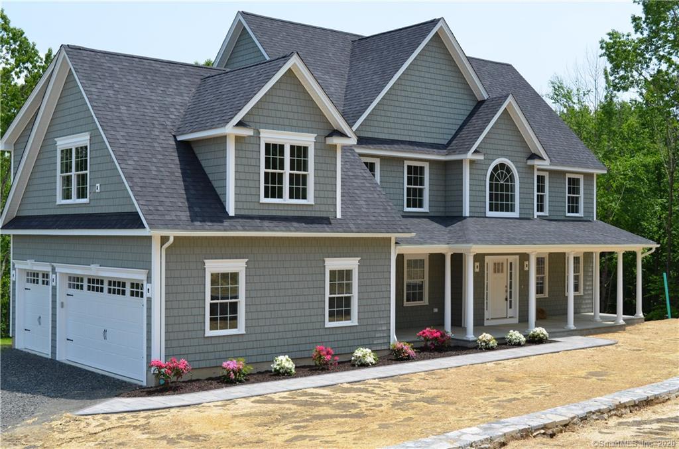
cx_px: 340
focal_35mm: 48
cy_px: 224
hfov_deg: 41.2
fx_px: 903
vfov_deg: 27.9
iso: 100
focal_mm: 32
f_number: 8
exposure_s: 1/250
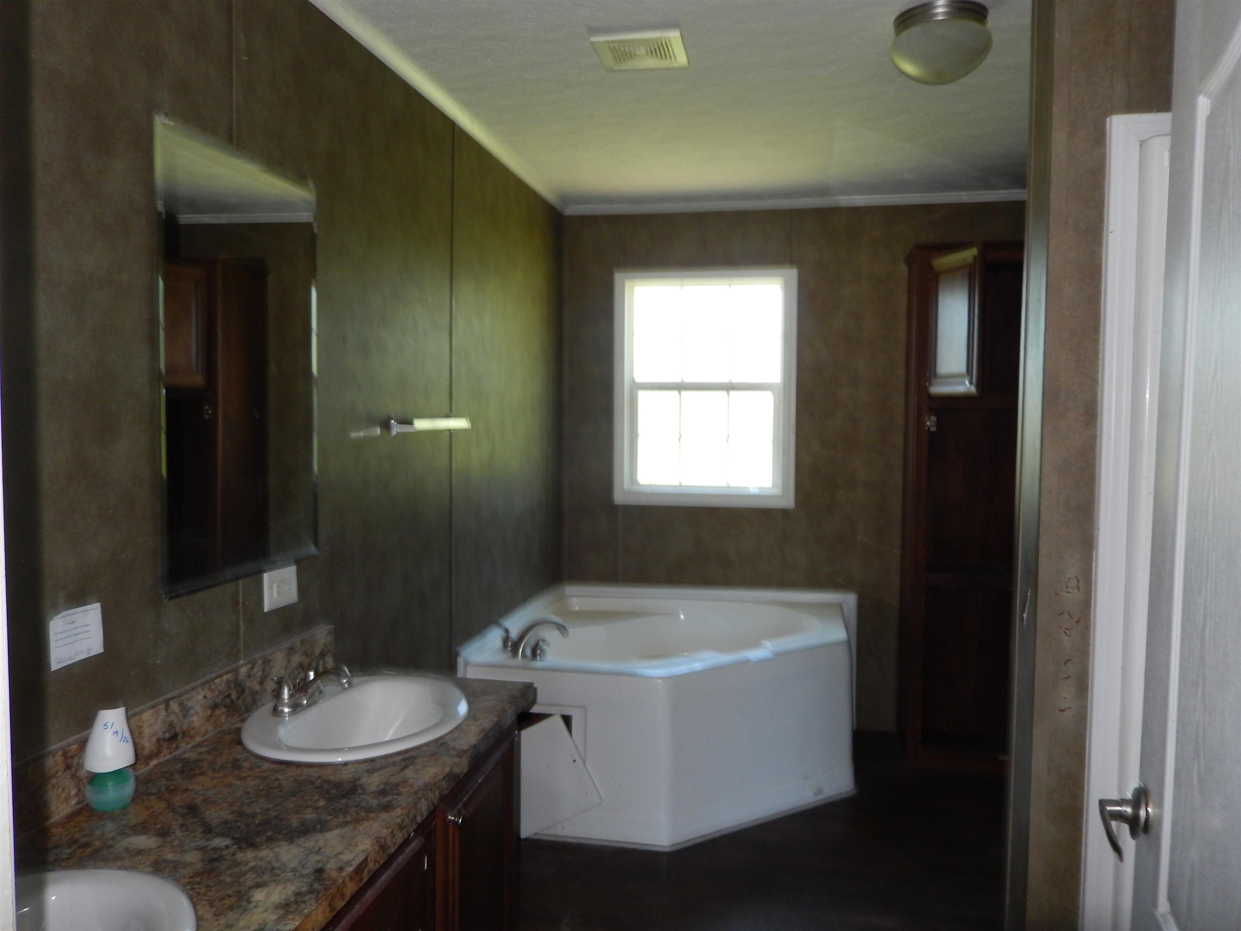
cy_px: 466
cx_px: 620
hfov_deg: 69.4
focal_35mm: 25
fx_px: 896
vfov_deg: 54.9
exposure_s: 1/30
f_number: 3.4
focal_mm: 4.5
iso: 200
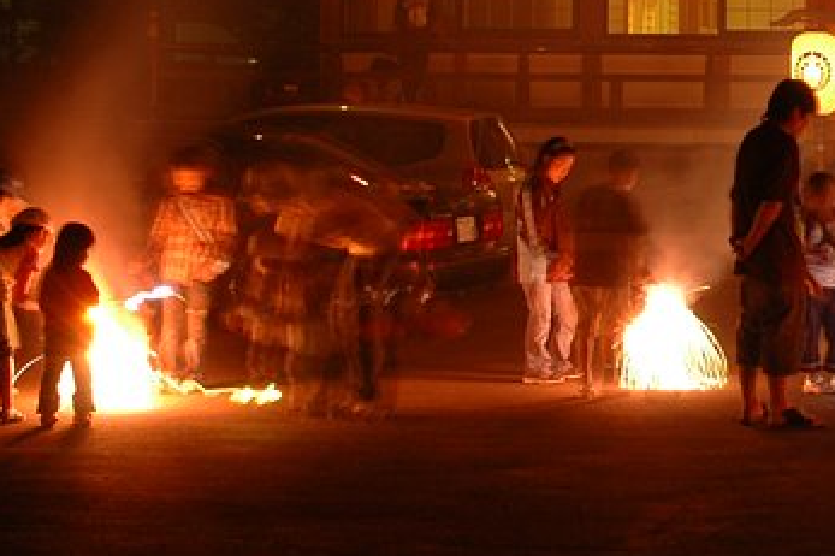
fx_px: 2770
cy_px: 54
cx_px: 1090
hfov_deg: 16.2
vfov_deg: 11.4
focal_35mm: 119
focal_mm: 27
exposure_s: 3
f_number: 11
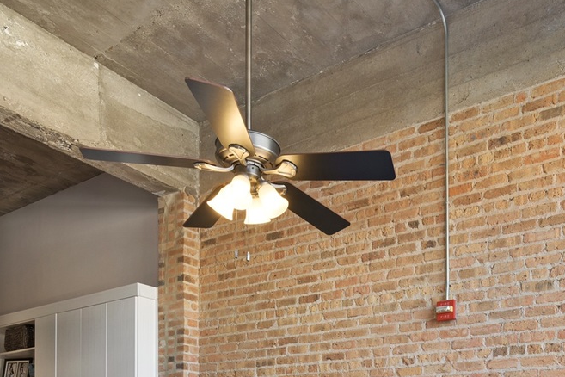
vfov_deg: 30.2
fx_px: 581
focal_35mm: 37
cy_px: 460
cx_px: 379
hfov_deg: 50.9
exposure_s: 1/8
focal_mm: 15
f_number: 9
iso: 200
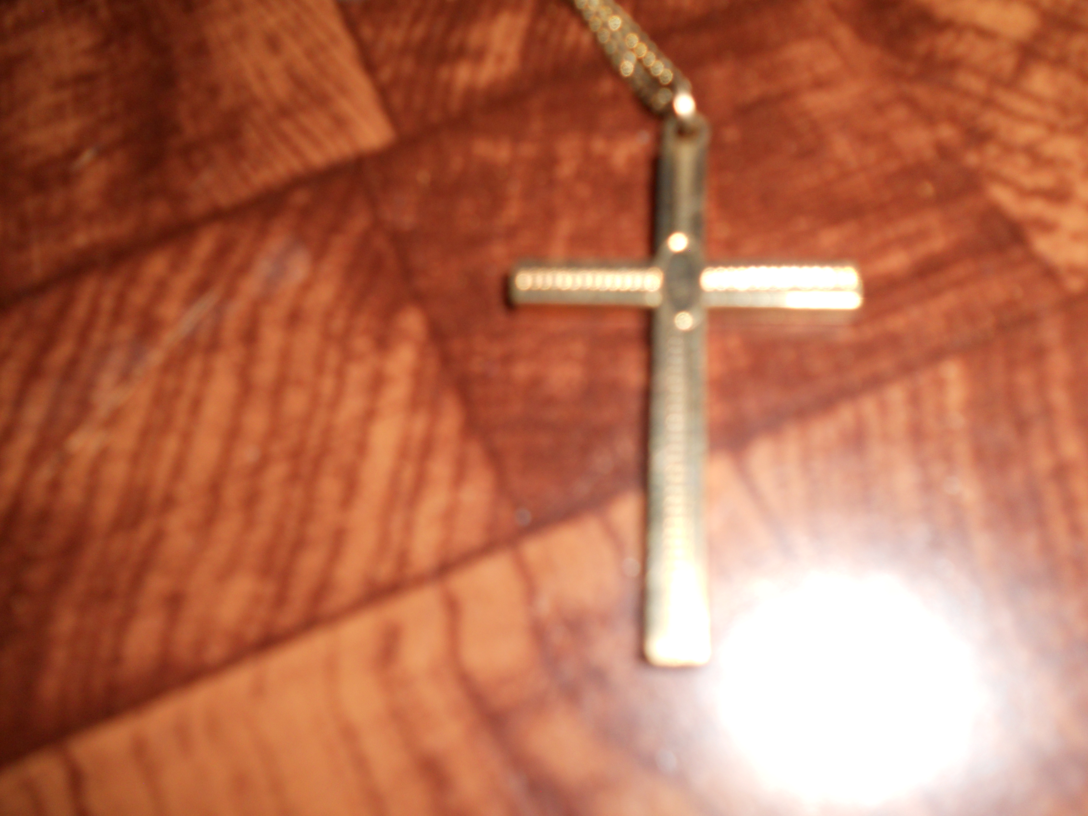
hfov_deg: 56.8
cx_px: 544
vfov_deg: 44.2
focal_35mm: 32
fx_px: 1006
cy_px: 408
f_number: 8.8
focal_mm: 5.8
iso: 80
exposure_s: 1/25
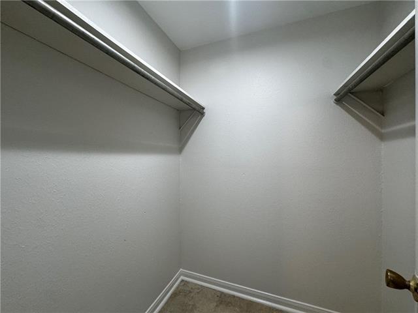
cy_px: 156
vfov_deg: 85.7
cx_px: 209
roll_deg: -0.2
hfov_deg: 102.1
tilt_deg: -0.3
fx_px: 169
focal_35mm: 14
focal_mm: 2.22
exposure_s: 1/120
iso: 250
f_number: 2.2
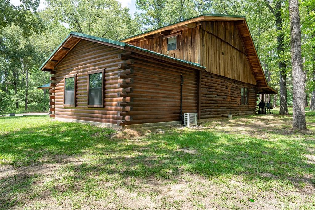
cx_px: 158
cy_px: 105
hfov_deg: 76.1
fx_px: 201
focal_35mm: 23
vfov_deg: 55.1
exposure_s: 1/1250
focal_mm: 23
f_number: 8
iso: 800
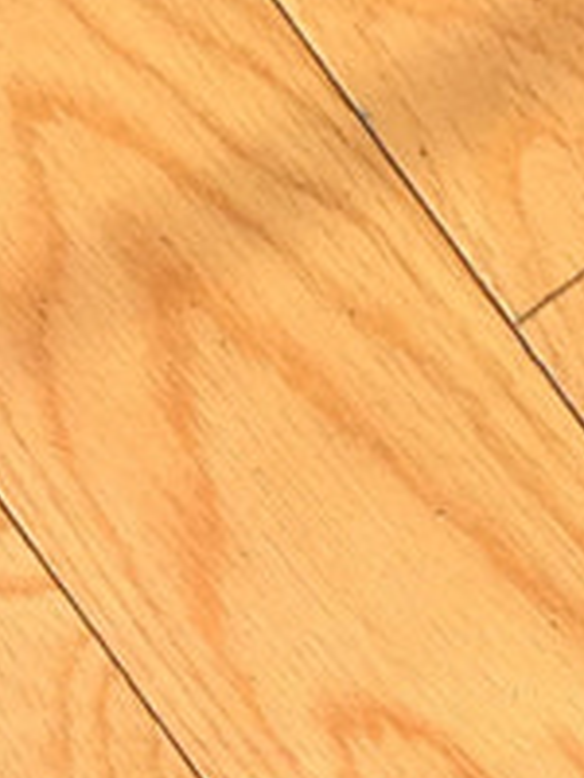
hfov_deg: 6.3
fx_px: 5219
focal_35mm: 232
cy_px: 2077
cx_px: 884
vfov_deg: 7.7
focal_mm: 4.15
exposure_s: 1/351
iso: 32
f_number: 2.2
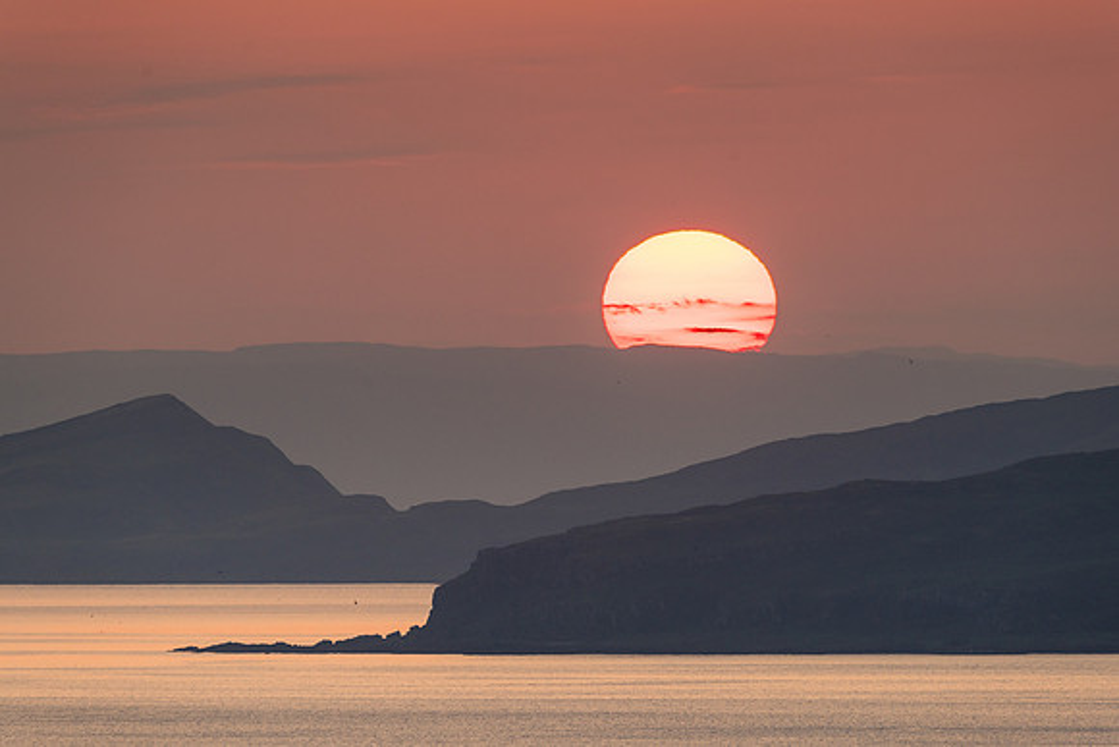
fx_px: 18999
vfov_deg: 2.3
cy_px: 380
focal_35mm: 611
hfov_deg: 3.4
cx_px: 570
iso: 320
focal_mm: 600
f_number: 8
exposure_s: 1/640
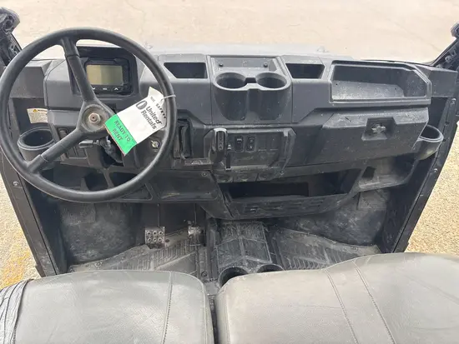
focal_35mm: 26
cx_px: 230
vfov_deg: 53.1
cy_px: 172
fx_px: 345
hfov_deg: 67.3
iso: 50
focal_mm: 5.96
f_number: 1.6
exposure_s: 1/377
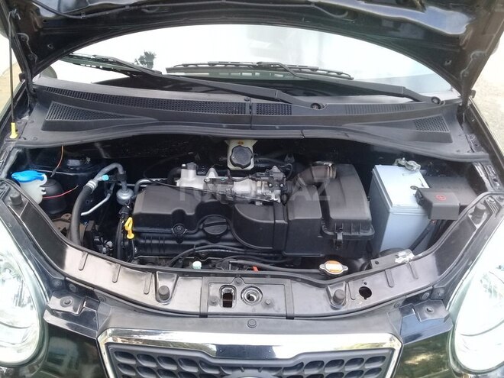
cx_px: 252
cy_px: 189
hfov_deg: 58.4
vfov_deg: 45.4
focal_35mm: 31
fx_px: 451
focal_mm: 3.3
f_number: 2.2
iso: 80
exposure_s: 1/50
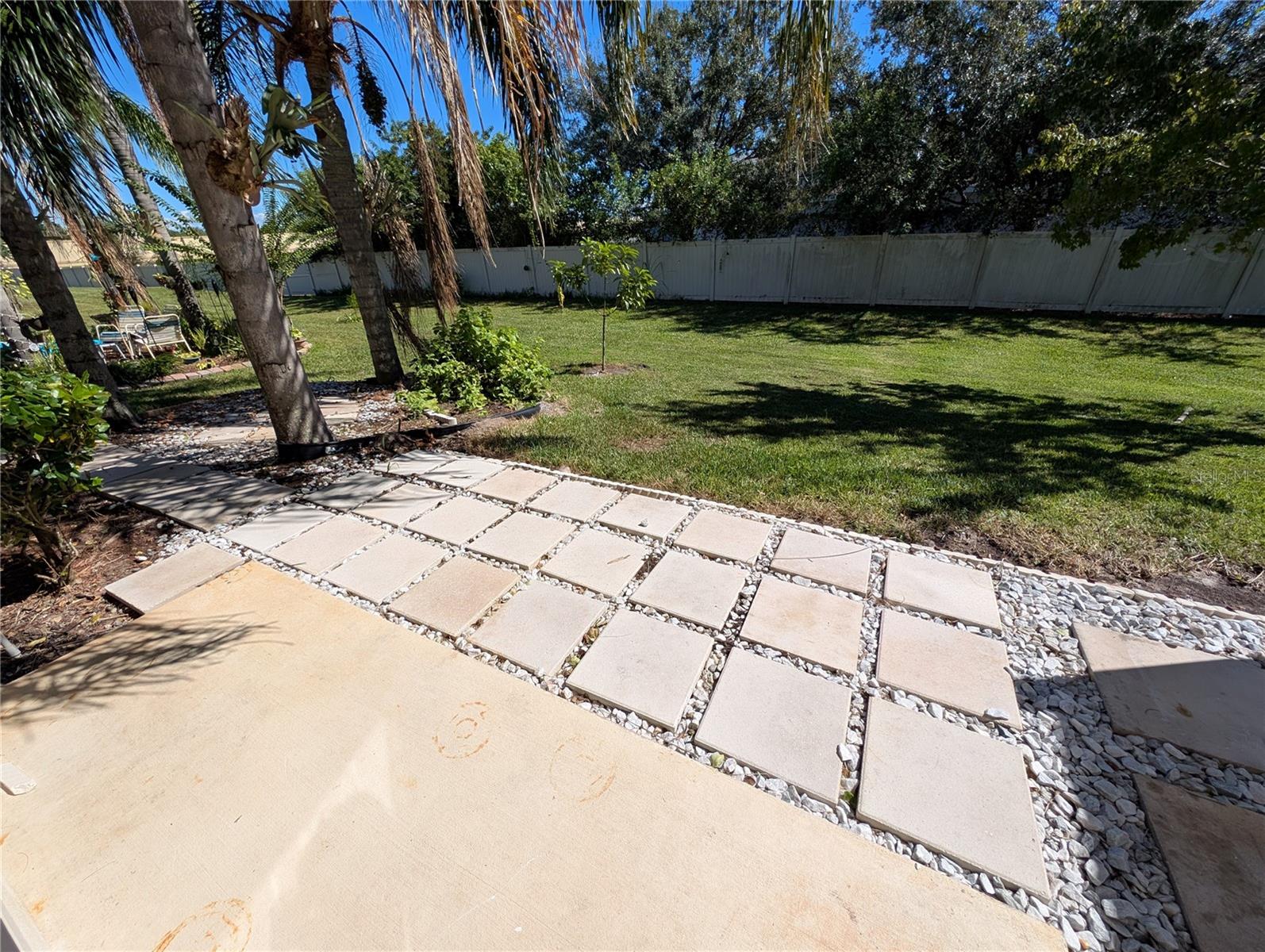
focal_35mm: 12
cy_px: 476
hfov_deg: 110.5
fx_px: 439
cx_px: 632
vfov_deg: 94.6
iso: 42
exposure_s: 1/2242
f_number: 1.95
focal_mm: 2.23
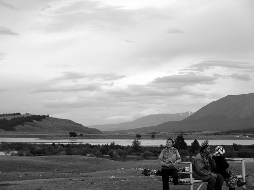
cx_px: 127
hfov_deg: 18.2
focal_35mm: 108
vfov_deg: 13.7
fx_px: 792
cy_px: 95
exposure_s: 1/60
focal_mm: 18.8
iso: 125
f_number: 5
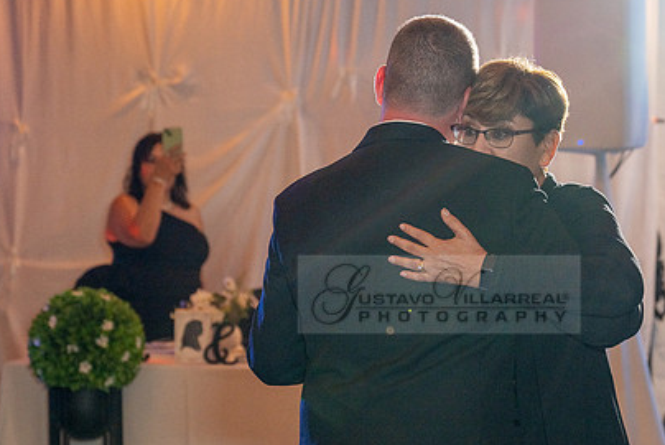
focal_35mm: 114
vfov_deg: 12.0
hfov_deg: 17.9
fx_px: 2107
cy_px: 273
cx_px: 435
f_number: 3.5
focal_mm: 70
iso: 500
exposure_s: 1/200
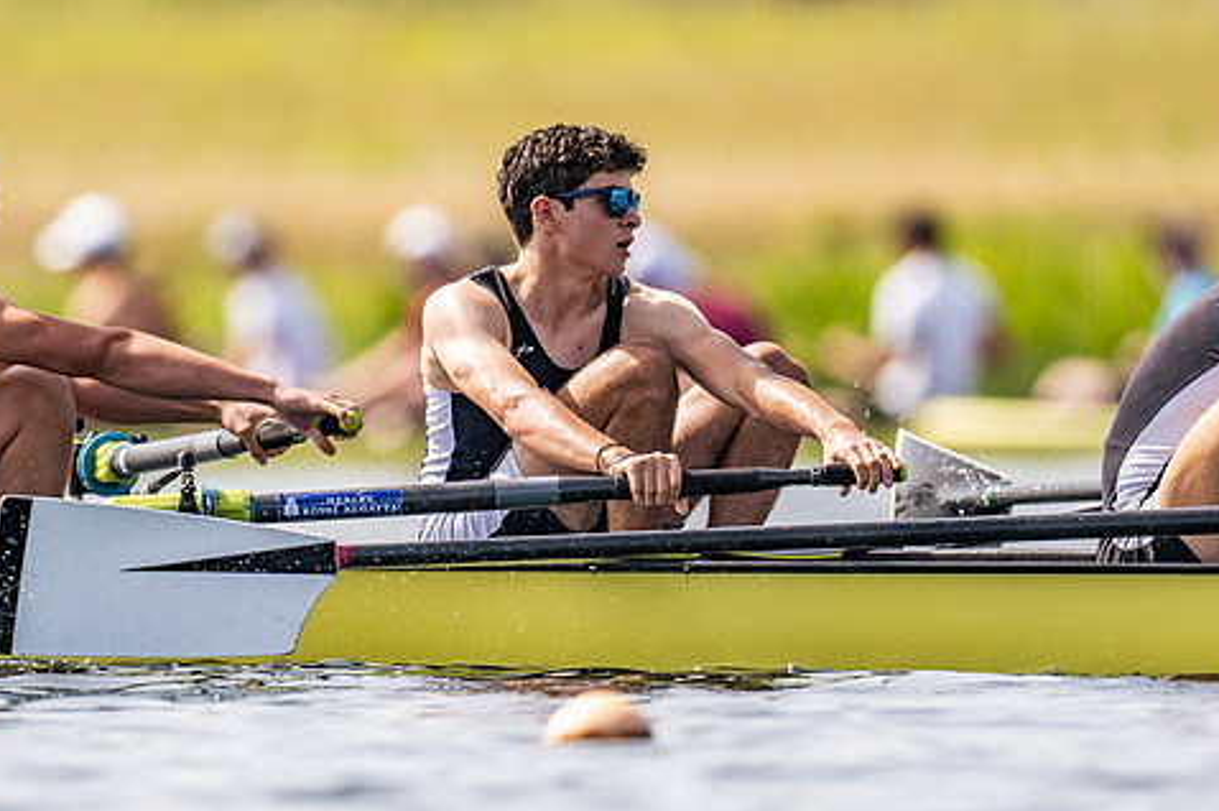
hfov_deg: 1.9
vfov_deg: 1.3
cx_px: 553
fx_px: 36950
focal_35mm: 1092
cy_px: 349
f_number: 4
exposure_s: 1/2500
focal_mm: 600
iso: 200
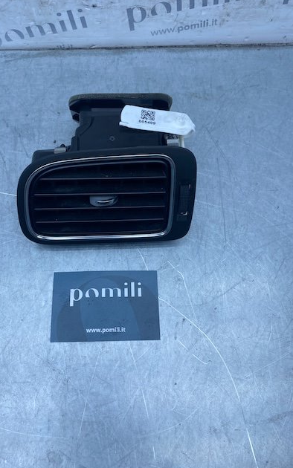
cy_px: 235
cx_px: 125
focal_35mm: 28
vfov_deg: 66.5
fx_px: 358
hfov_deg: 44.4
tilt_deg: -68.6
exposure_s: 1/949
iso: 32
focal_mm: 4.25
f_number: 1.8
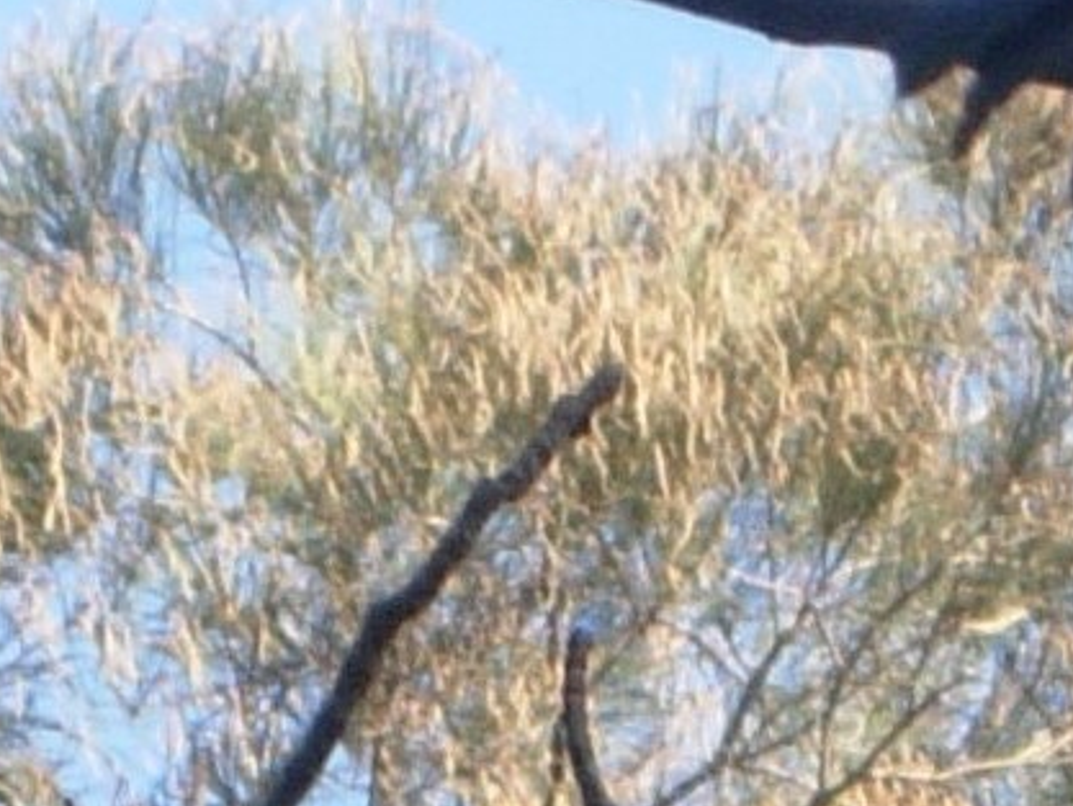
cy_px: 1056
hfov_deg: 5.7
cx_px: 1435
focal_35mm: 348
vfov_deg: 4.3
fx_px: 10790
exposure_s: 1/76.1
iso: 50
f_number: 5.3
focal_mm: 26.3
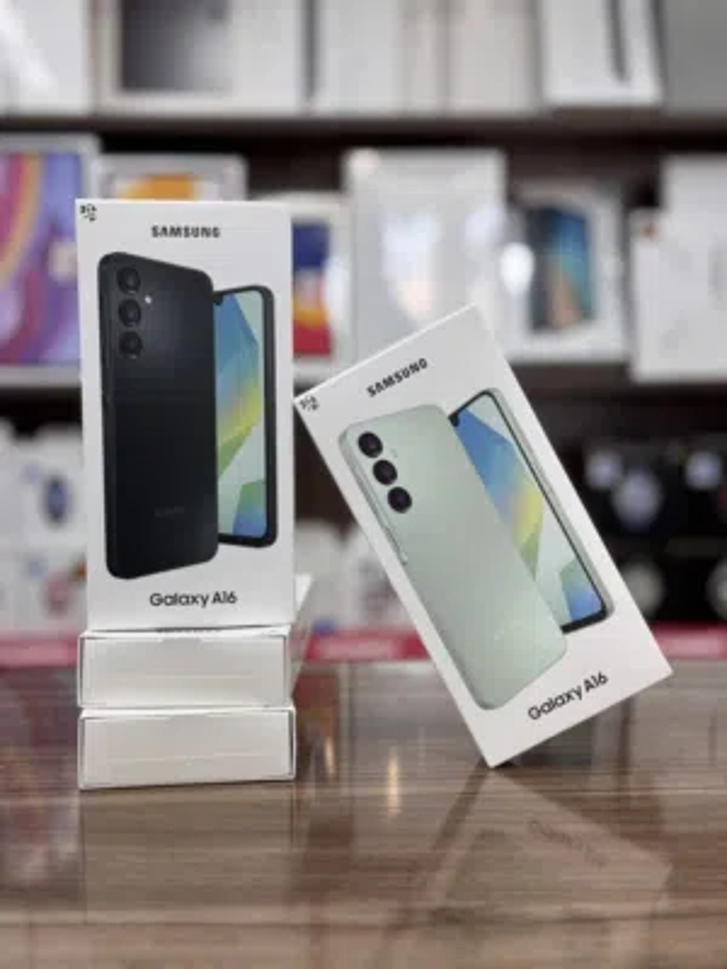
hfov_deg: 30.3
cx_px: 364
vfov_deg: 39.7
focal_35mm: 48
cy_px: 484
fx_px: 1344
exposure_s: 1/100
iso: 64
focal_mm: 6.76
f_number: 1.78
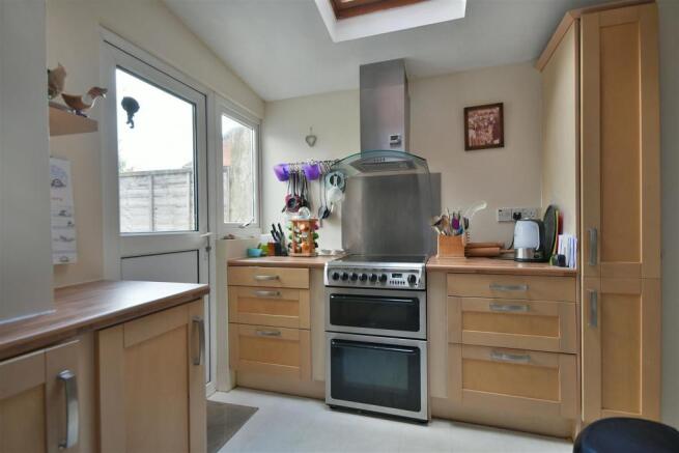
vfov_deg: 67.4
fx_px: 340
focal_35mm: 18
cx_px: 340
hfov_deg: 90.0
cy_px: 226
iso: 2000
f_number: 6.3
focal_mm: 12
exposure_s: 1/60
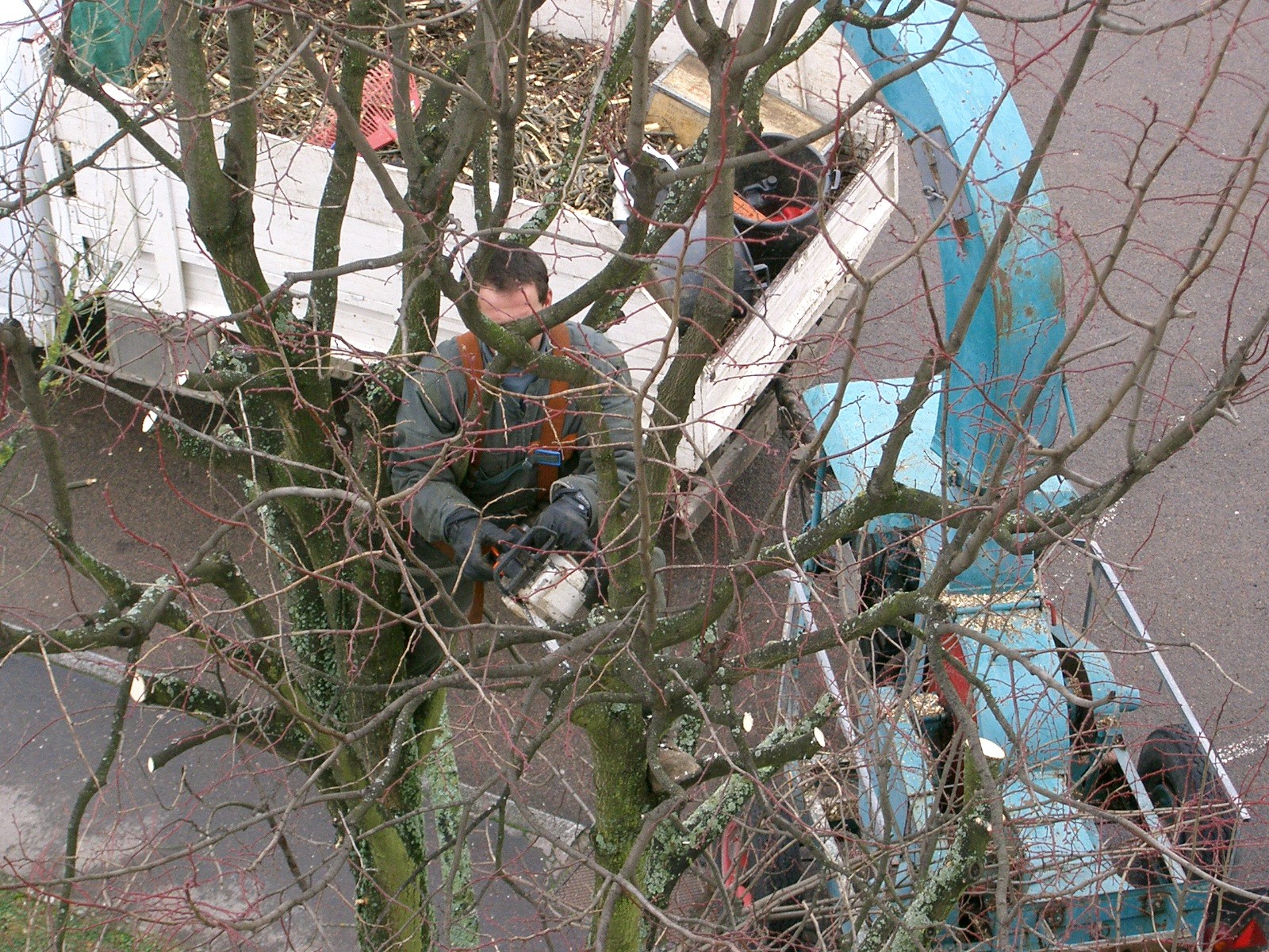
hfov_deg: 19.8
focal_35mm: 99
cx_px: 634
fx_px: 3629
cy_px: 476
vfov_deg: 14.9
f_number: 4.5
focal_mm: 20.3
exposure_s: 1/100
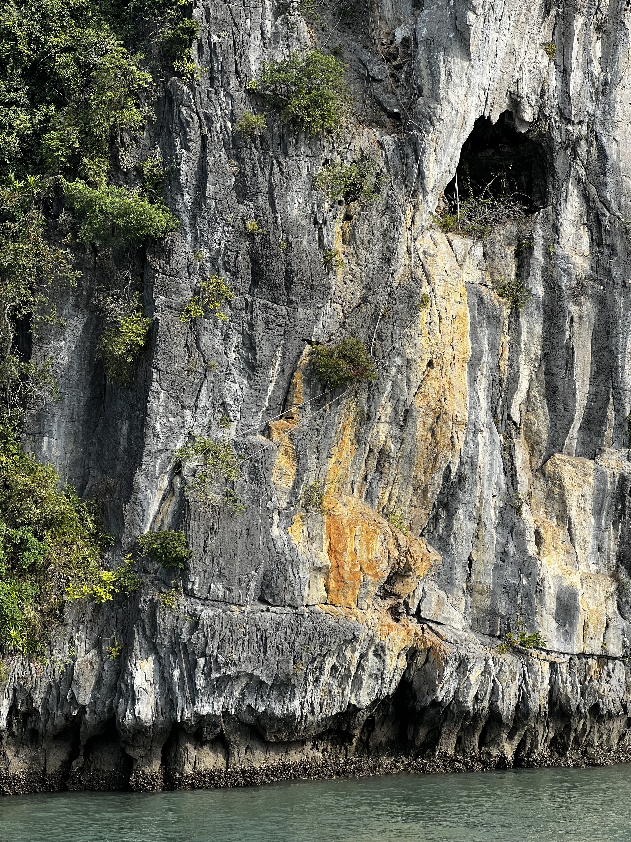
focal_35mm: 77
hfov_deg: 19.1
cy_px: 421
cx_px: 316
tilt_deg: +5.7
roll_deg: +1.4
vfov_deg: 25.3
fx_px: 1871
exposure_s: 1/419
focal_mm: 9
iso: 32
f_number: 2.8
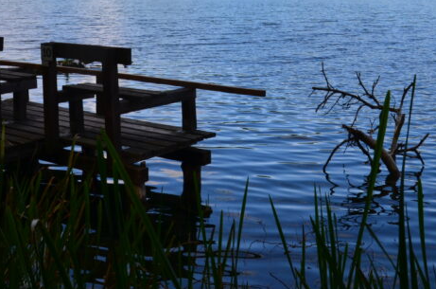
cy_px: -8
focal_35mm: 60
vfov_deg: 21.6
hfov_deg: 33.3
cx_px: 161
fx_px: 725
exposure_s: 1/125
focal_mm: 18
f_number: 11
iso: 140
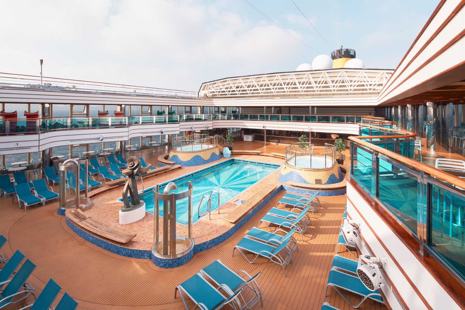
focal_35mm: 17
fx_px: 220
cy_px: 155
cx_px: 232
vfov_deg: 70.5
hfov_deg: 93.3
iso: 100
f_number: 11
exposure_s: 1/50
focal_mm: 17
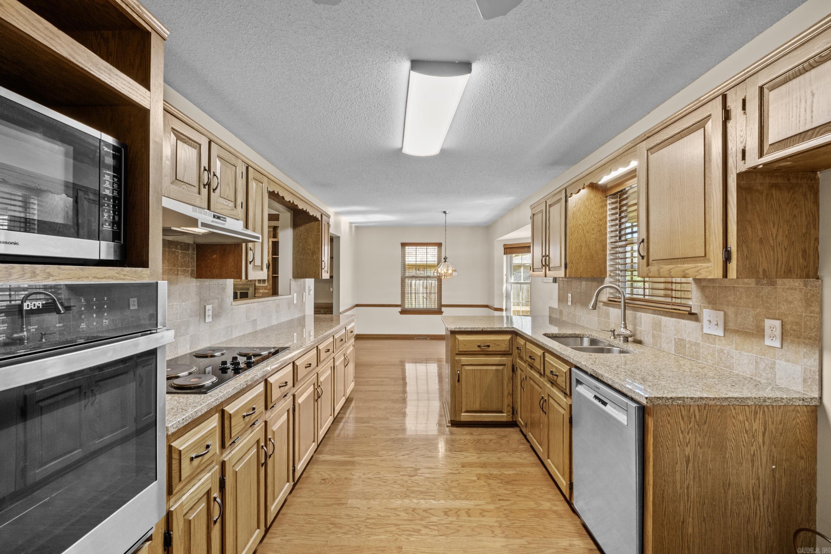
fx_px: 346
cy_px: 277
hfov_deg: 100.4
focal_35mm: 15
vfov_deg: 77.3
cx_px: 416
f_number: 7.1
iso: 400
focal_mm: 10
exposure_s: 1/2.5
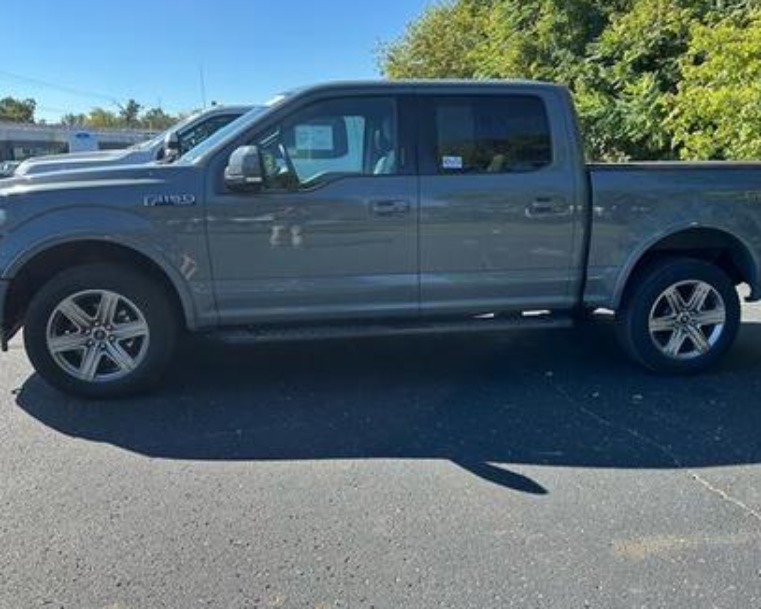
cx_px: 396
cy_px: 290
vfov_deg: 50.0
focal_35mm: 29
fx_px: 653
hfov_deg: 60.4
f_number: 1.78
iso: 80
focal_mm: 6.86
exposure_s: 1/1357
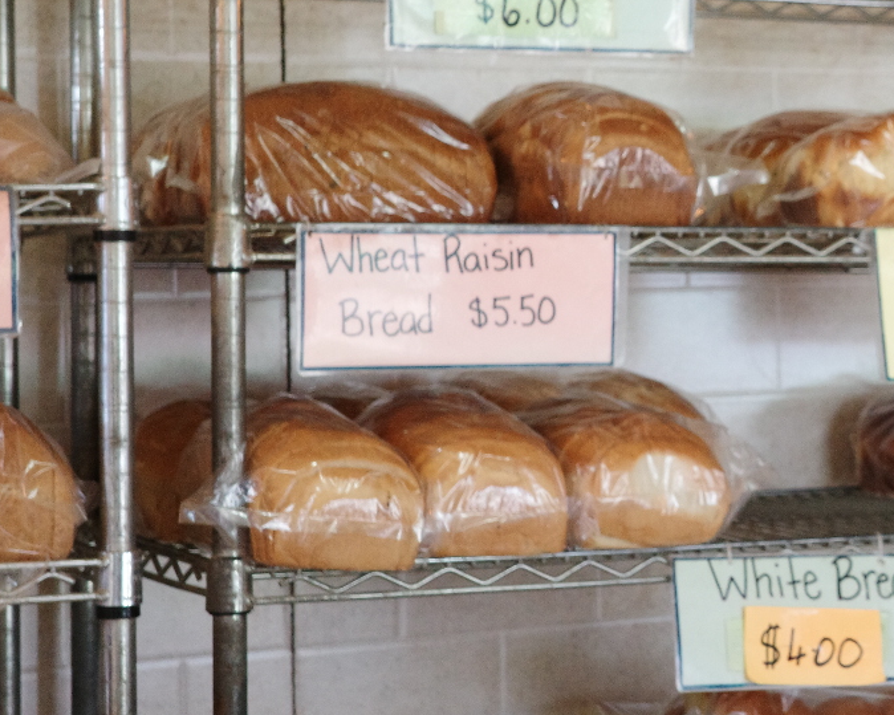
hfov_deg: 17.2
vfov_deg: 14.4
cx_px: 1036
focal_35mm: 107
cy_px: 260
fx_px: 2831
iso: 1600
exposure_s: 1/40
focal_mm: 26
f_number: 4
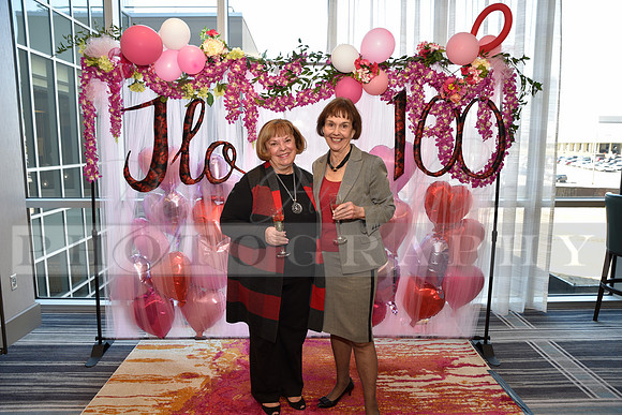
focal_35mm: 26
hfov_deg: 69.4
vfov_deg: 49.6
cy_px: 208
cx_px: 311
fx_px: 449
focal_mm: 26
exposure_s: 1/60
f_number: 5
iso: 200
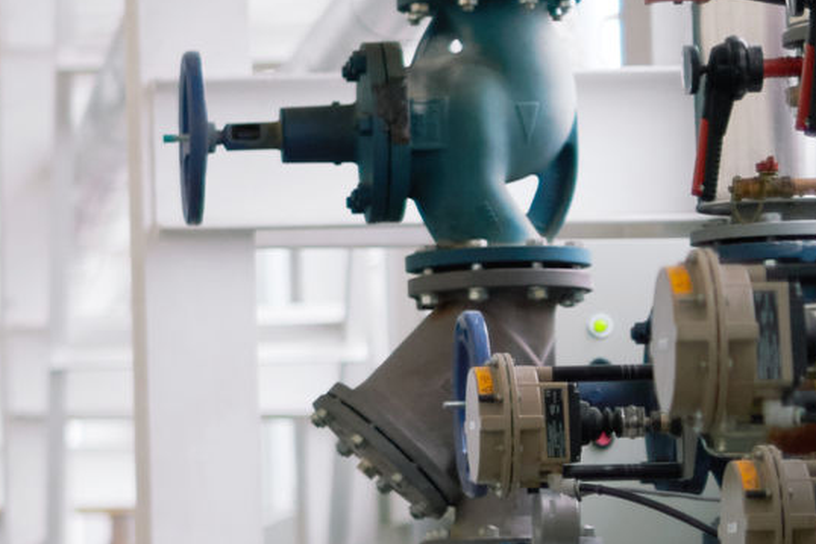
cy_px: 288
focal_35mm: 233
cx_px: -924
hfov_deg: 8.3
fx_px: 5282
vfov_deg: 5.9
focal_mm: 50
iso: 640
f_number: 1.8
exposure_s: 1/250
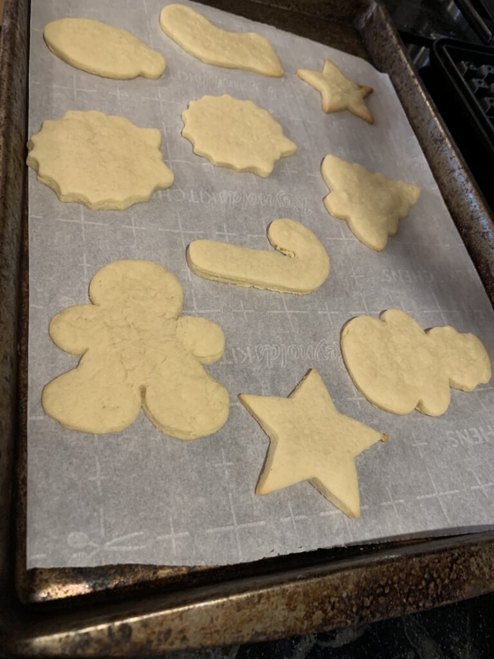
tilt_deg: -54.1
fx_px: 495
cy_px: 330
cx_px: 247
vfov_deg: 67.3
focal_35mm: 26
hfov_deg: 53.1
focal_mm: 4.25
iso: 320
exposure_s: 1/40
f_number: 1.8
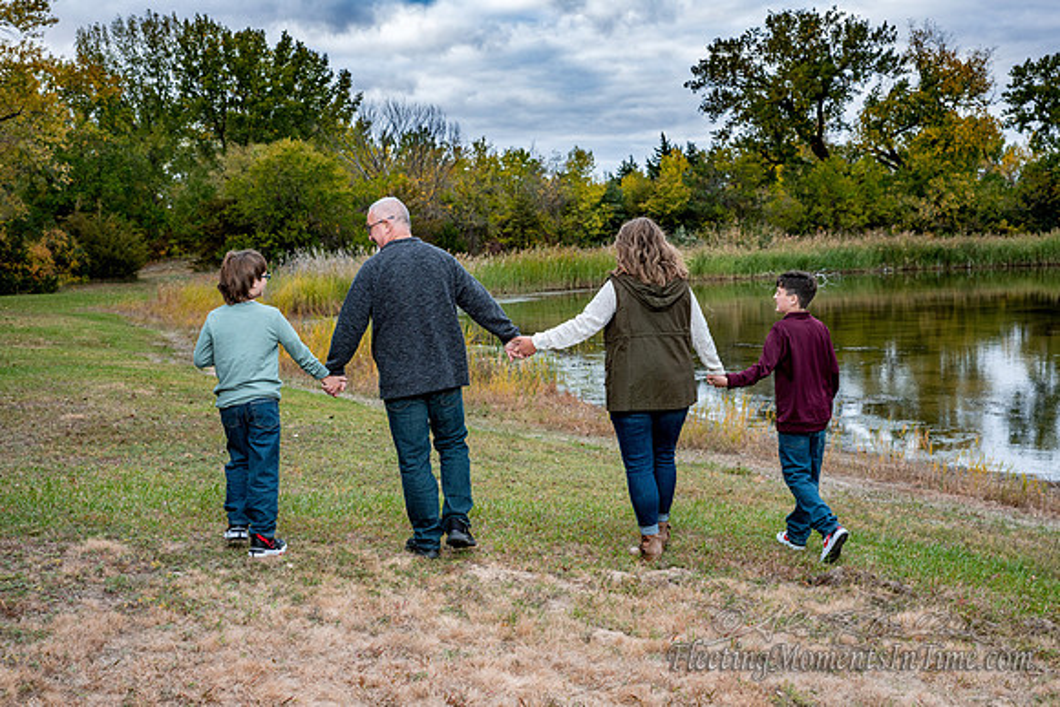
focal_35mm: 35
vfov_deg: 37.9
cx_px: 530
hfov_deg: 54.4
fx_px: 1031
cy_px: 354
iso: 320
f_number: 5.6
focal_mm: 35
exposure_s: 1/125
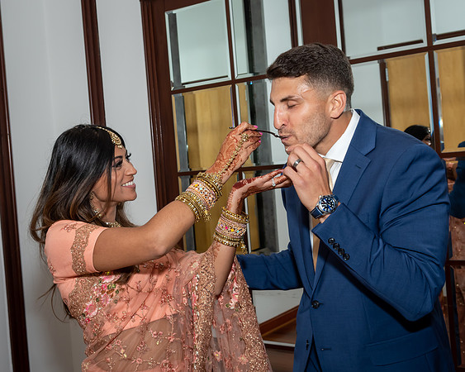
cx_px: 183
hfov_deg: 39.9
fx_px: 637
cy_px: 169
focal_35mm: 46
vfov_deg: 32.5
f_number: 6.3
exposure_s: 1/250
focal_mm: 23
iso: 500
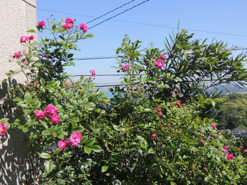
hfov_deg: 46.8
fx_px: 285
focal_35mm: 40
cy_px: 92
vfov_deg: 36.0
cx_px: 124
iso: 100
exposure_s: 1/800
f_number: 3.3
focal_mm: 7.1
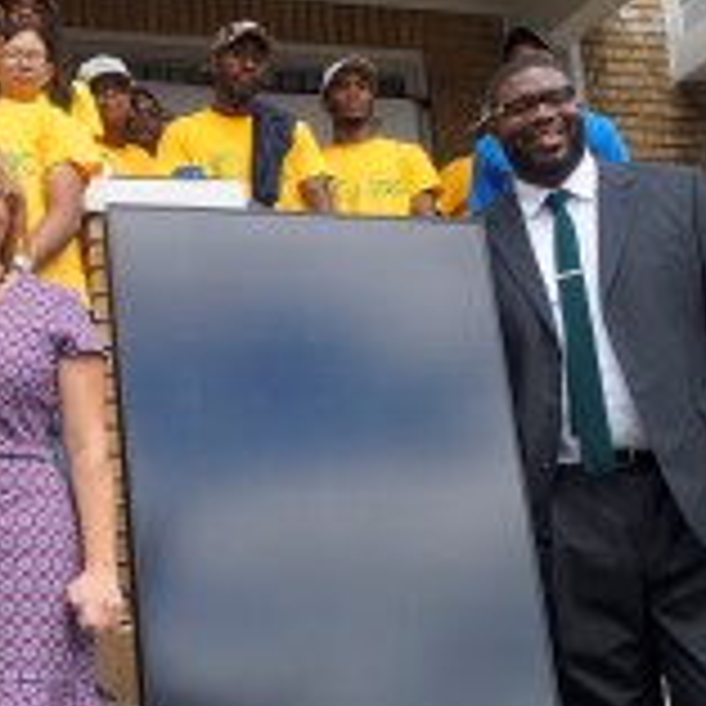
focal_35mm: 69
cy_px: 331
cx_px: 83
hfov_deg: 24.4
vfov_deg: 25.0
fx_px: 1592
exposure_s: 1/320
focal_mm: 20
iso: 100
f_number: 4.5
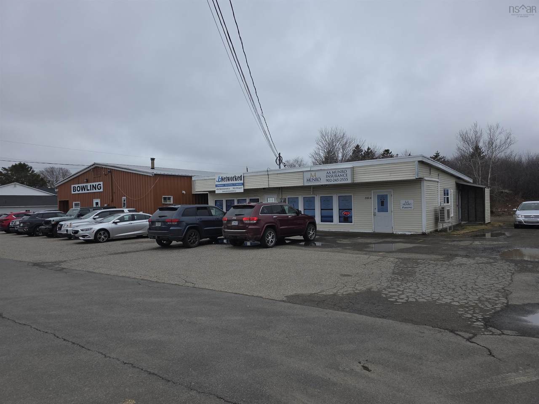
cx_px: 270
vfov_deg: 58.9
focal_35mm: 23
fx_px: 358
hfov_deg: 73.9
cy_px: 202
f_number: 1.7
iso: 12
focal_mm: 6.3
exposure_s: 1/686
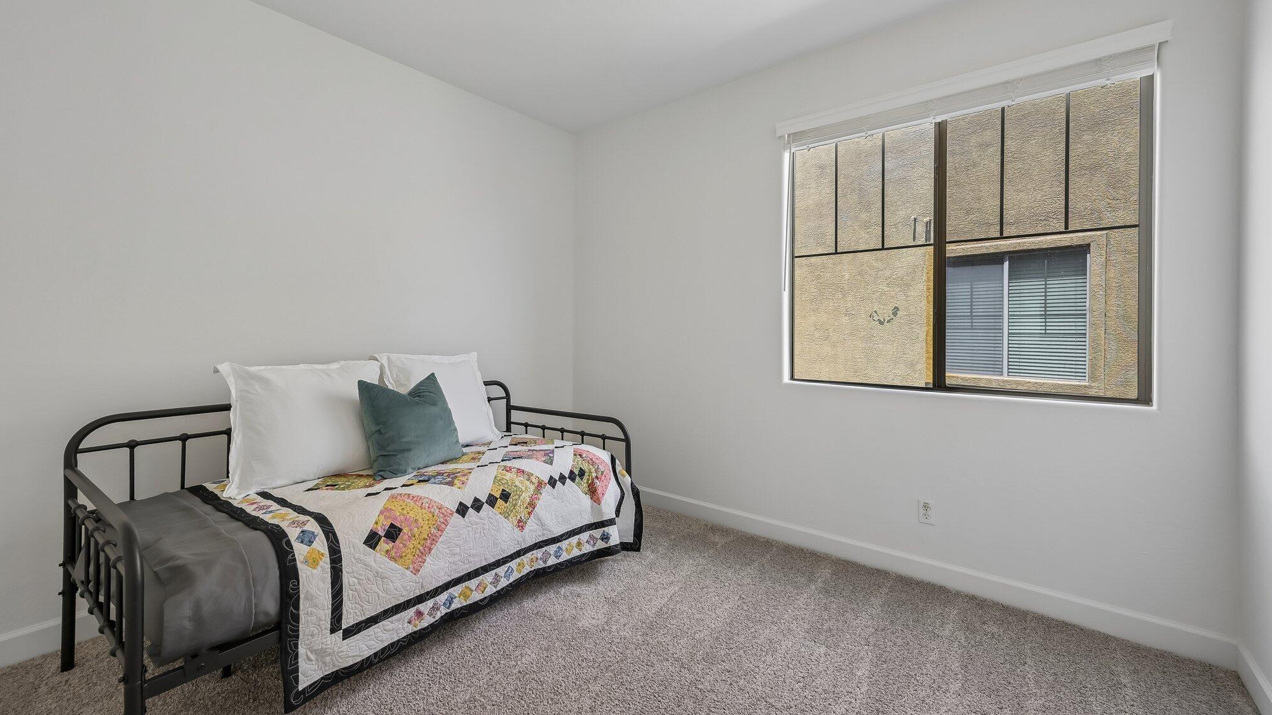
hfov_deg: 103.0
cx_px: 637
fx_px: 506
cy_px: 343
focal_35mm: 15
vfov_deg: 70.5
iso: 640
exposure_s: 1/250
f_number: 8
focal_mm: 14
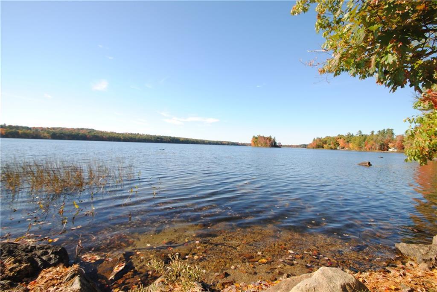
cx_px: 218
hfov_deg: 100.4
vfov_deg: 77.4
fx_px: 182
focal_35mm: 15
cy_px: 146
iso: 100
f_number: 7.1
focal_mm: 10
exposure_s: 1/200
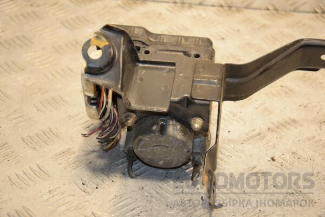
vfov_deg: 13.8
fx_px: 894
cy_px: 108
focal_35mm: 99
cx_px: 162
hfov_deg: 20.6
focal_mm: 66
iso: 800
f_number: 5.6
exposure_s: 1/200
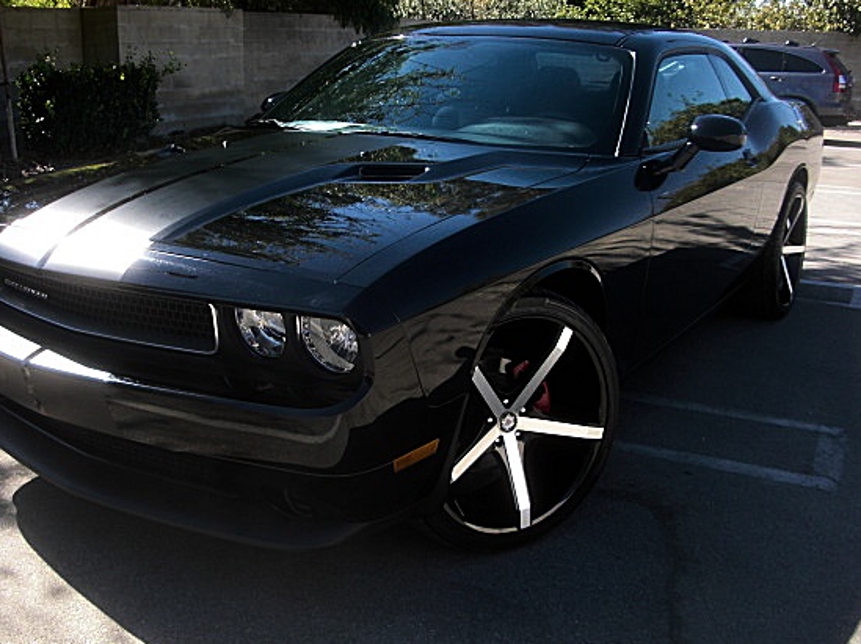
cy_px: 337
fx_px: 1044
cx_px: 375
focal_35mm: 42
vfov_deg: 34.3
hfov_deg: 44.7
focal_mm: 6.3
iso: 50
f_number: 2.8
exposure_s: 1/250
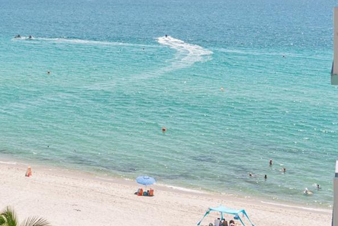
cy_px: 102
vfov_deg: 18.0
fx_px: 714
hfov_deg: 26.0
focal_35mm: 76
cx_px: 53
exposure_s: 1/200
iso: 320
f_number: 22
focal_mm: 28
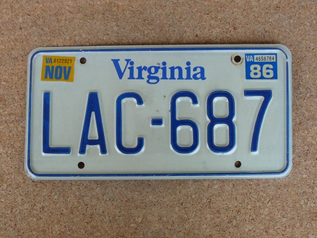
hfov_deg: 42.1
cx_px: 158
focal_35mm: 45
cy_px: 119
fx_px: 412
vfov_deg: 32.2
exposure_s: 1/60
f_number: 3.2
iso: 100
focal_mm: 6.7
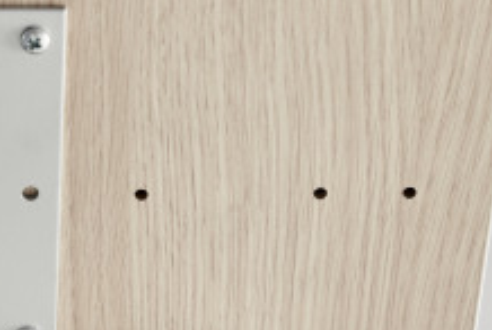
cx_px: -25
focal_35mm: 184
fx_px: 2518
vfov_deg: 7.5
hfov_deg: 11.0
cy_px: 321
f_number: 5
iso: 640
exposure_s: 1/50
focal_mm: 67
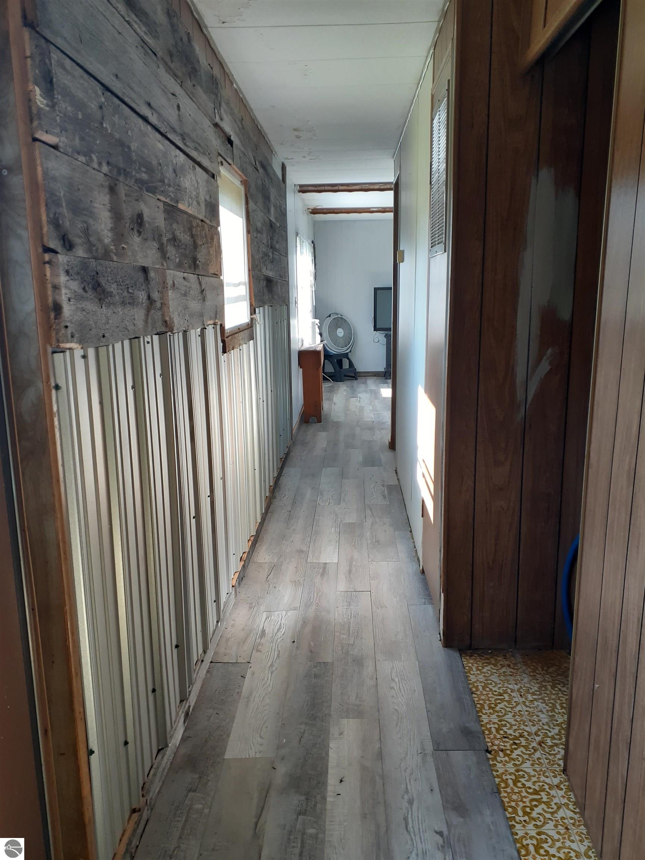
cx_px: 322
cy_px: 430
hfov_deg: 51.4
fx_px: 671
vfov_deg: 65.3
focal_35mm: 27
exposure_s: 1/60
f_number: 1.9
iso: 80
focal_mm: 3.6
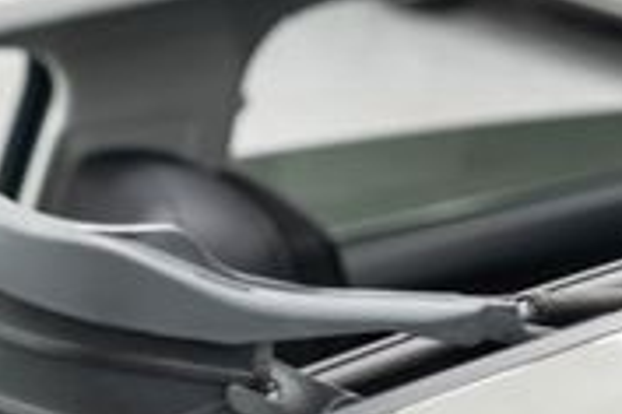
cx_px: 531
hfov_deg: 19.9
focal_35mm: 101
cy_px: 163
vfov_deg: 13.5
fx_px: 1745
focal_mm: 28
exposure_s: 1/40
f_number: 3.2
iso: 500
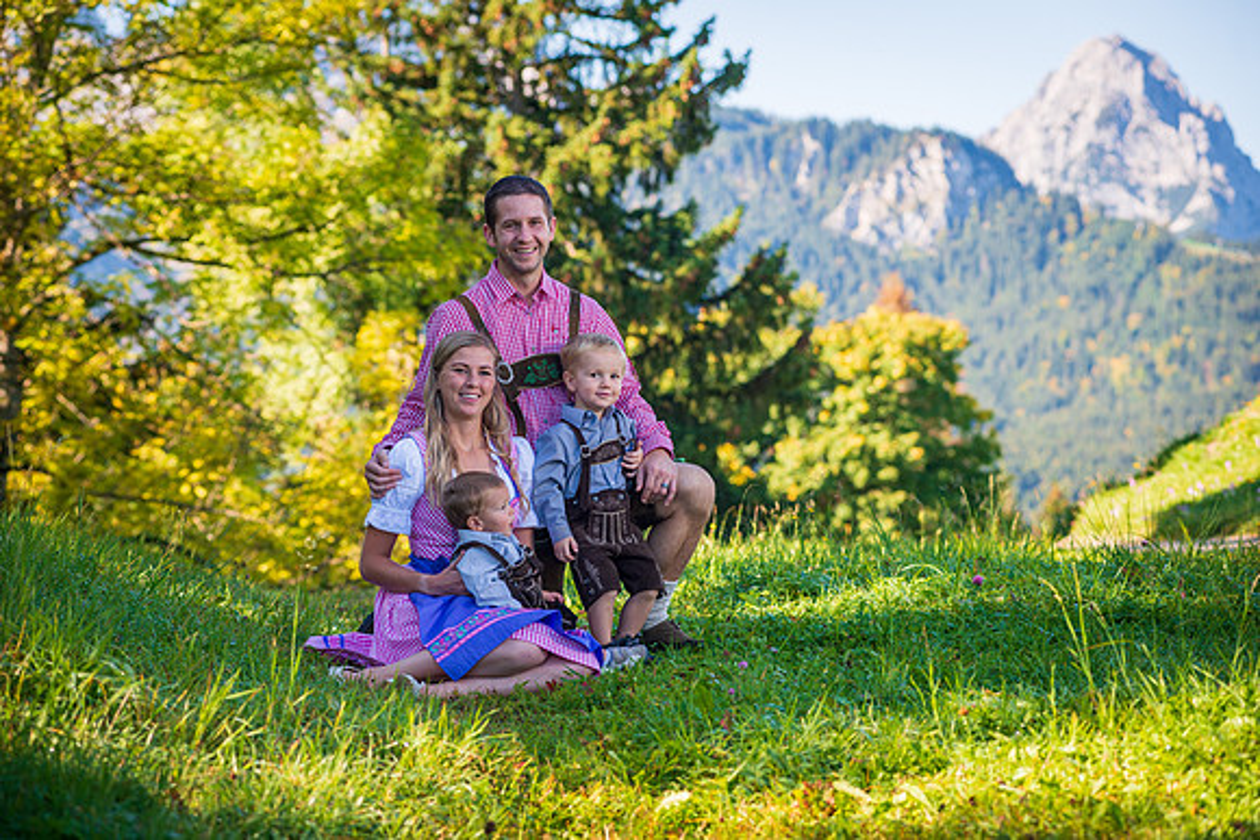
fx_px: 3921
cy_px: 420
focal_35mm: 112
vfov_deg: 12.2
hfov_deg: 18.3
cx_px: 630
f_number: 5
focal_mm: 112
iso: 100
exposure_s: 1/250
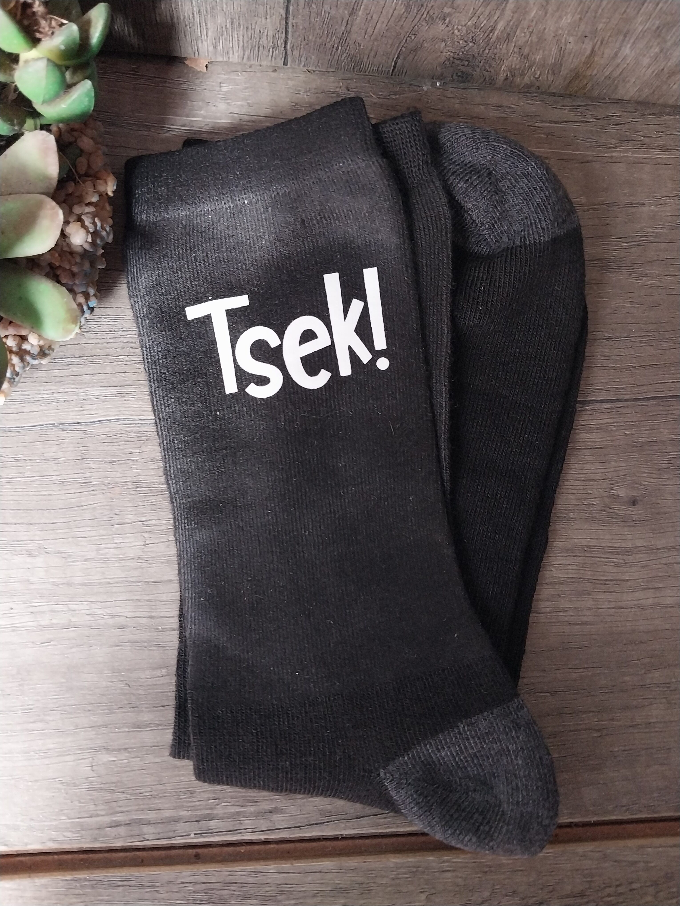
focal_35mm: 26
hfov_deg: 53.1
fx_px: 681
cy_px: 453
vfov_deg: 67.3
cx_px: 340
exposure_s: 1/25
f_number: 1.8
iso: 250
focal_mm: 4
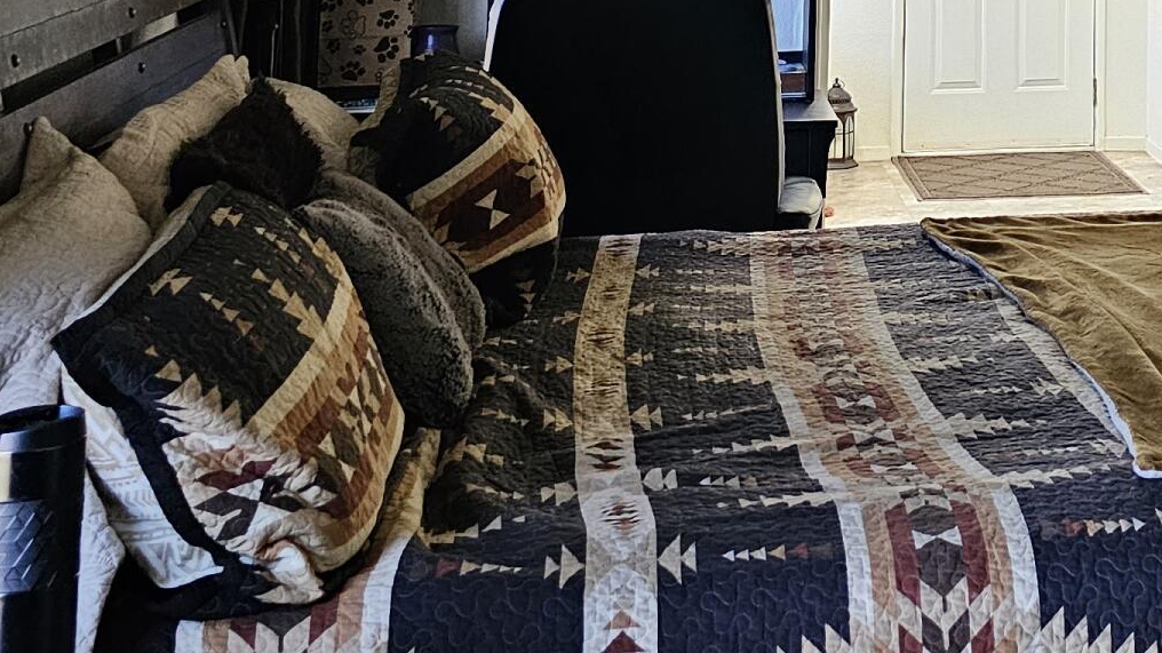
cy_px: -476
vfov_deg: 14.6
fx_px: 2280
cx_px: 1224
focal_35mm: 74
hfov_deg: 26.7
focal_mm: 6.3
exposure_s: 1/120
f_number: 1.7
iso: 640
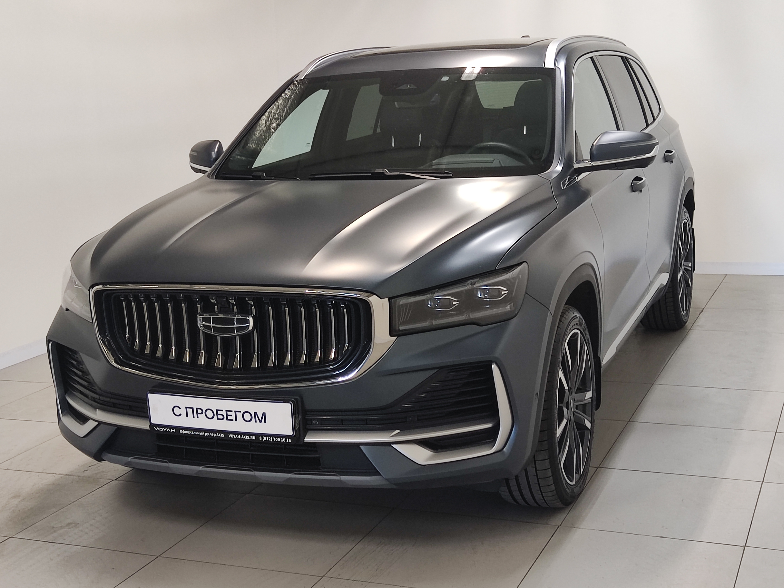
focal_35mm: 51
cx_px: 392
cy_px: 294
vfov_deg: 28.6
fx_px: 1155
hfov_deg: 37.5
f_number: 1.79
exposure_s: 1/50
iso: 223
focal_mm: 4.74
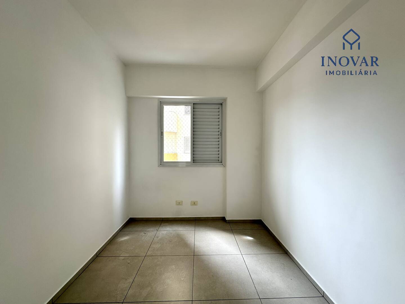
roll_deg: +0.2
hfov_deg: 102.1
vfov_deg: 85.7
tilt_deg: -1.7
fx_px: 164
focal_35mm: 14
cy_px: 152
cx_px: 202
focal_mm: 2.22
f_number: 2.2
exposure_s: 1/99
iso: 40
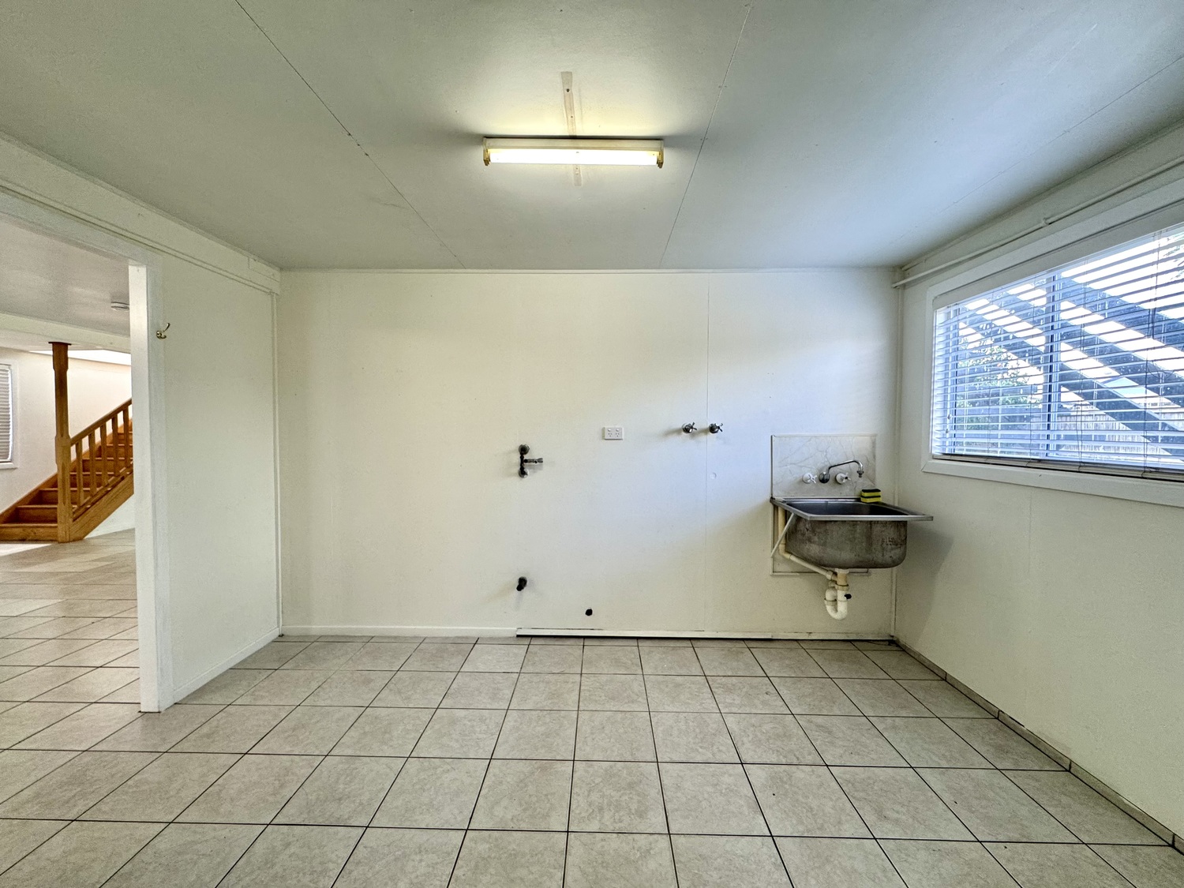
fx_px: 479
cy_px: 444
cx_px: 592
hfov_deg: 102.1
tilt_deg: -1.4
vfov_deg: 85.7
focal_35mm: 14
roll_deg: +0.4
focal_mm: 2.22
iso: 160
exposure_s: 1/100
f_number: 2.2
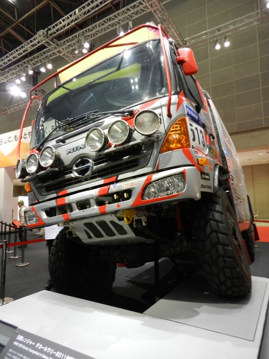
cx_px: 134
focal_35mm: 23
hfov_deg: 58.9
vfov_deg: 73.9
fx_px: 238
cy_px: 180
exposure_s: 1/30
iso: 160
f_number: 3.4
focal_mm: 4
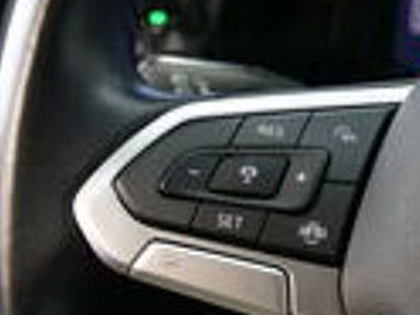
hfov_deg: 34.8
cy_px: 177
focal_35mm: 55
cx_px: 256
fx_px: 668
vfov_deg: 26.6
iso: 2000
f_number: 3.1
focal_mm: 17
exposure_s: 1/60
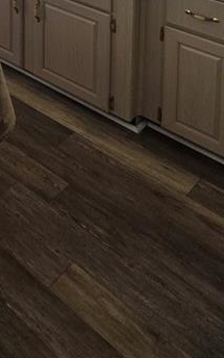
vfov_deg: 29.1
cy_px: -158
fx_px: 469
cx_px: -147
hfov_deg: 21.0
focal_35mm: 48
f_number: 1.9
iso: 100
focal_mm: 2.2
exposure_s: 1/120
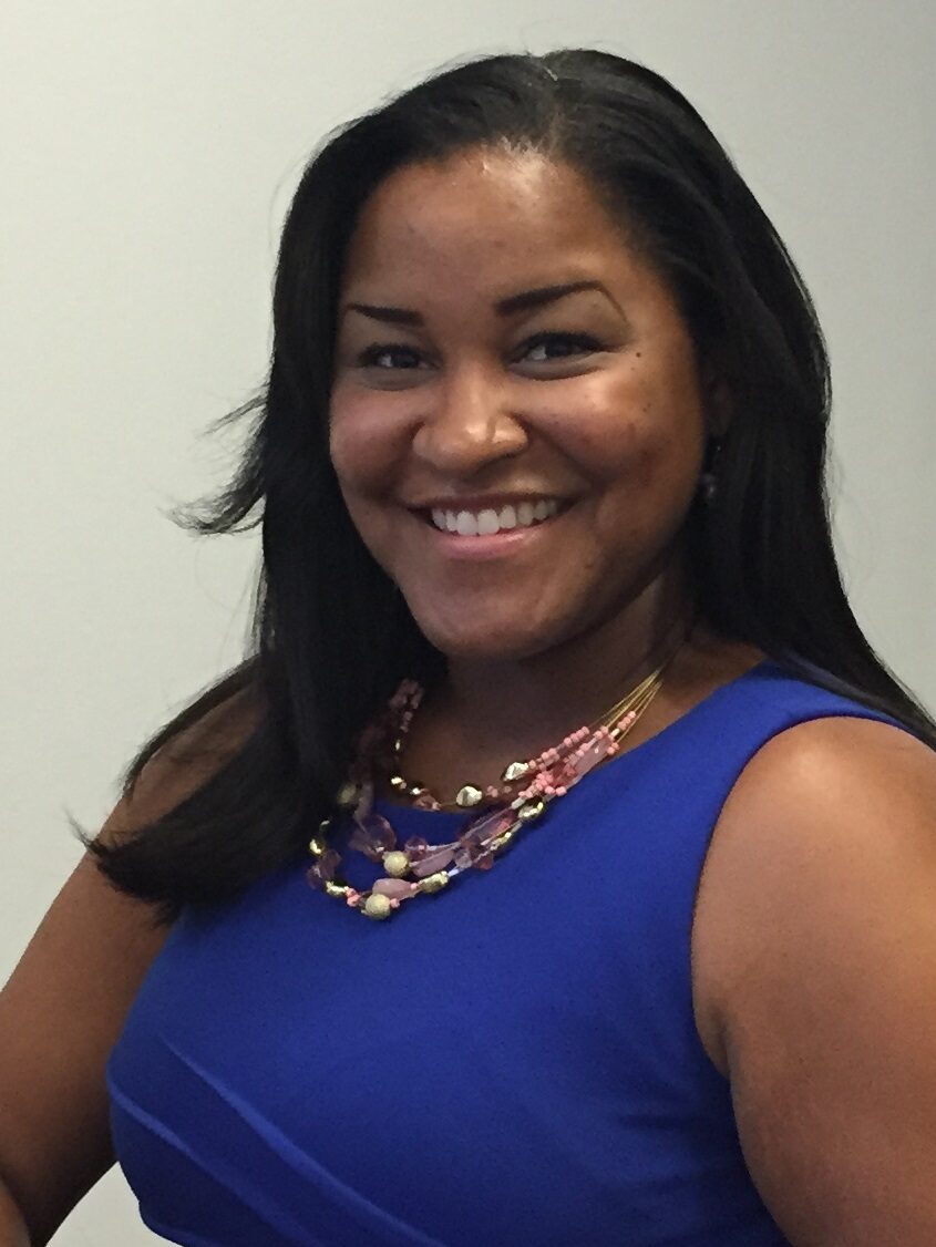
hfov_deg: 48.2
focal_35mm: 29
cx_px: 468
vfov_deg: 61.6
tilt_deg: -5.2
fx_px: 1045
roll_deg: -0.6
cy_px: 624
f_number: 2.2
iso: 160
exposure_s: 1/30
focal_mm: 4.15
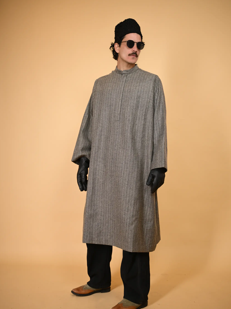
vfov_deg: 42.9
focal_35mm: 44
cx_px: 114
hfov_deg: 32.9
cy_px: 164
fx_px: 391
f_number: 2.8
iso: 250
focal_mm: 40
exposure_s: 1/320
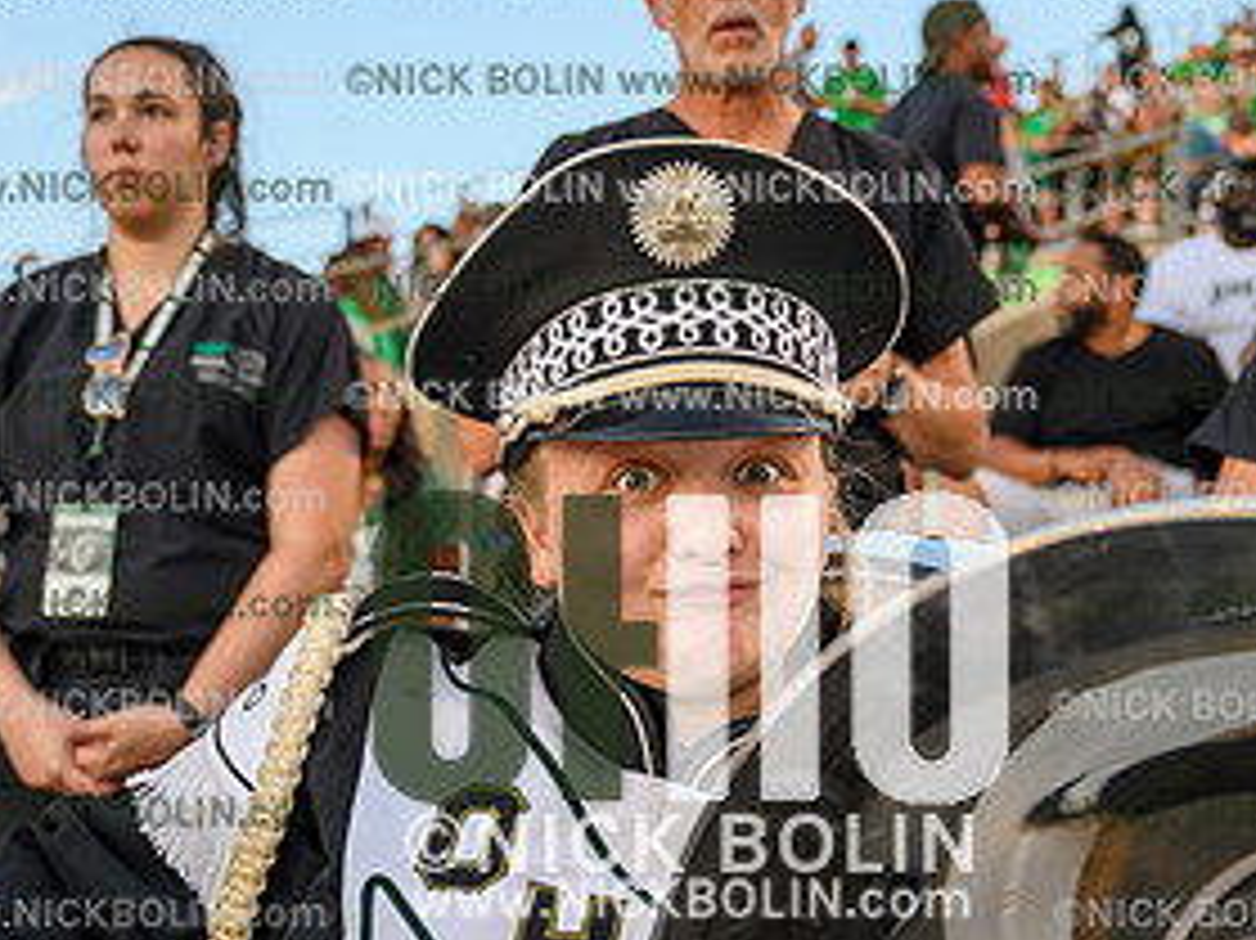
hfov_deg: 25.7
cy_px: 706
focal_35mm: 76
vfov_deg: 19.2
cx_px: 689
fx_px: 2756
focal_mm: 38
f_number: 4
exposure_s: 1/50
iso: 100
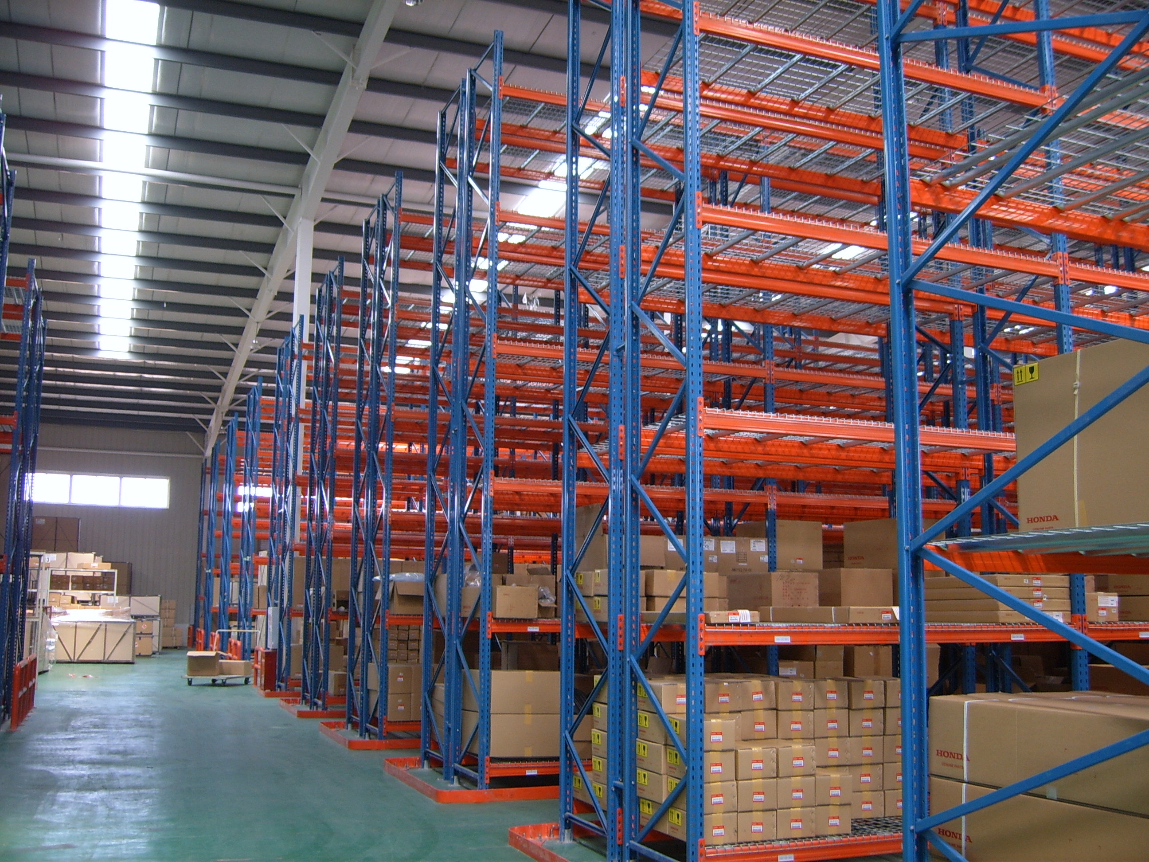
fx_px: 1162
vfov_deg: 40.7
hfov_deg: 52.6
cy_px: 431
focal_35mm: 35
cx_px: 574
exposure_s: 1/45
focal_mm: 5.8
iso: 50
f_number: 2.8
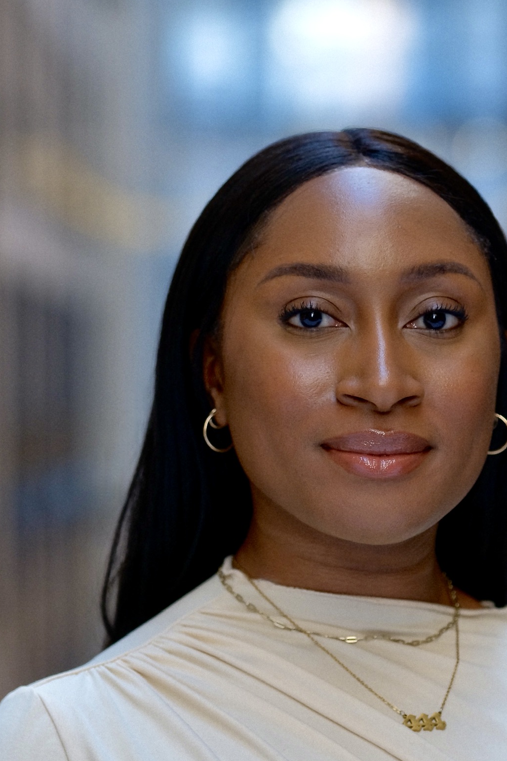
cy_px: 412
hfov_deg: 6.8
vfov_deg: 10.2
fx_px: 4266
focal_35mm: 202
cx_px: 368
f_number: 2.5
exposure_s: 1/125
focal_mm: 90
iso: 500
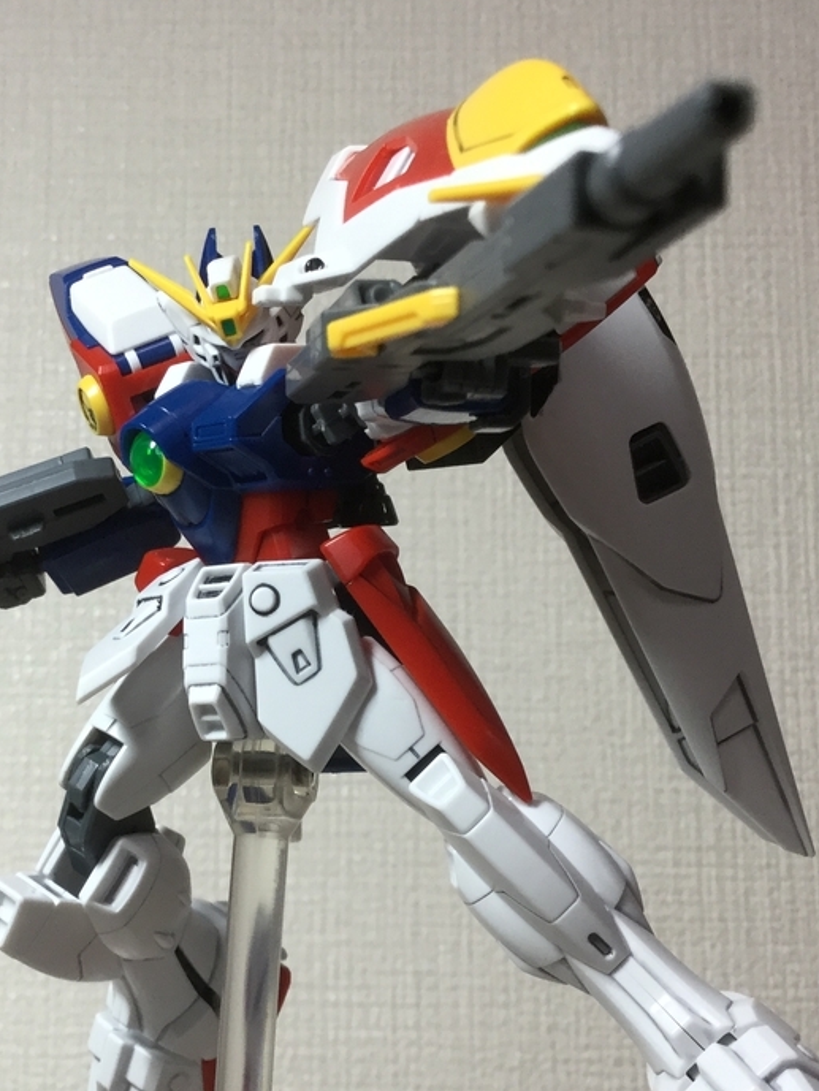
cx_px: 250
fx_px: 1703
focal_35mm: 54
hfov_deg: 26.8
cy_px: 663
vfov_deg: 35.4
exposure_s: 1/30
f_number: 2.4
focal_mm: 3.3
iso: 25
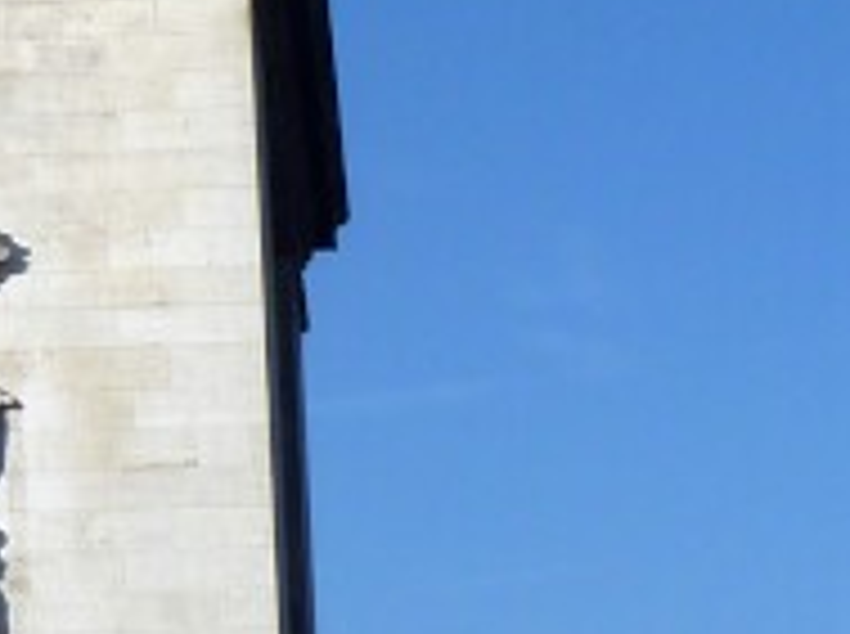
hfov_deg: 8.1
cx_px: -1124
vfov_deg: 6.5
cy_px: -63
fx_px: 5588
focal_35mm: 228
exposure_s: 1/500
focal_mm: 6.9
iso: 80
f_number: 5.6
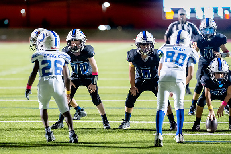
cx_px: 86
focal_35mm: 171
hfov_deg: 12.0
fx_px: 1099
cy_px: 77
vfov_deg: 8.0
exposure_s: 1/1000
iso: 3200
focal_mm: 135
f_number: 1.8
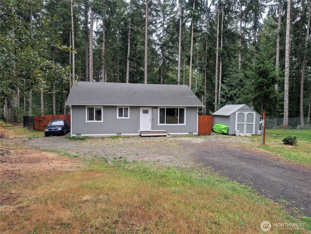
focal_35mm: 24
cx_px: 156
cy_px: 117
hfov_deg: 71.5
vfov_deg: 56.9
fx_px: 216
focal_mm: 6.9
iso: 20
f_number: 1.68
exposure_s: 1/205
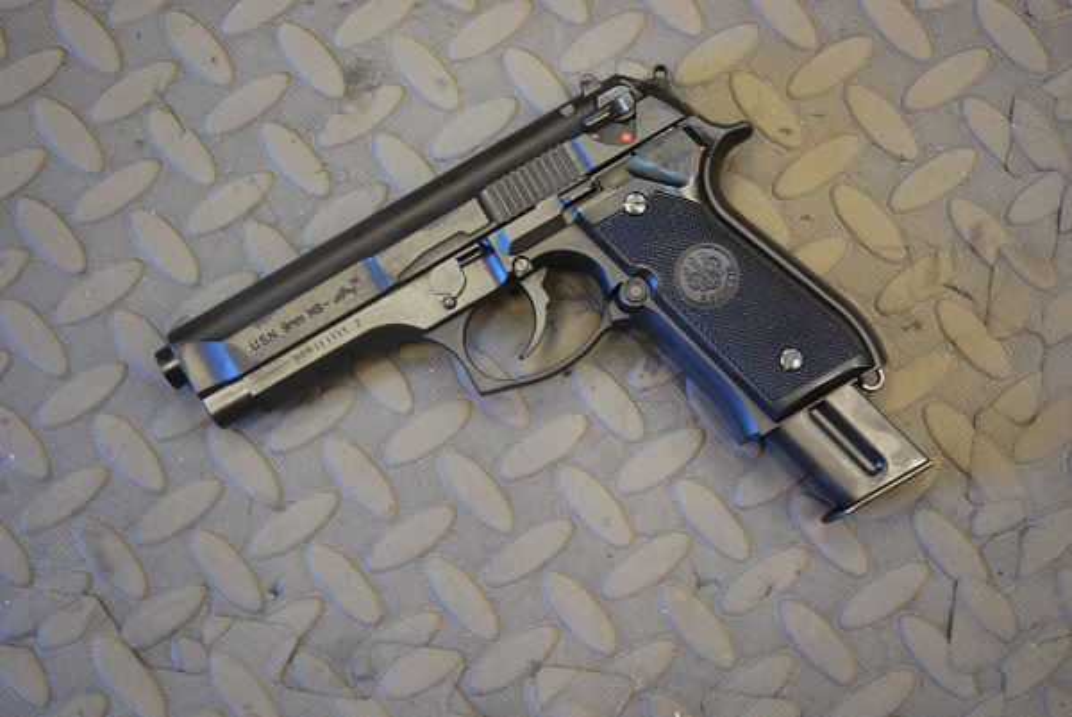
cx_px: 536
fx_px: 1699
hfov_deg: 35.0
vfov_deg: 23.8
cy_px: 358
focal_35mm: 57
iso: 800
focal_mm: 38
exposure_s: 1/30
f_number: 4.2
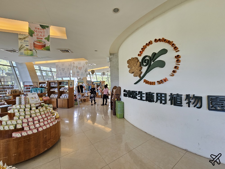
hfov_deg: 106.2
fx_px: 84
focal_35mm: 13
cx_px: 112
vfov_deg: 89.9
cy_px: 84
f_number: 2.2
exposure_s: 1/60
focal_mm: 2.2
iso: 80
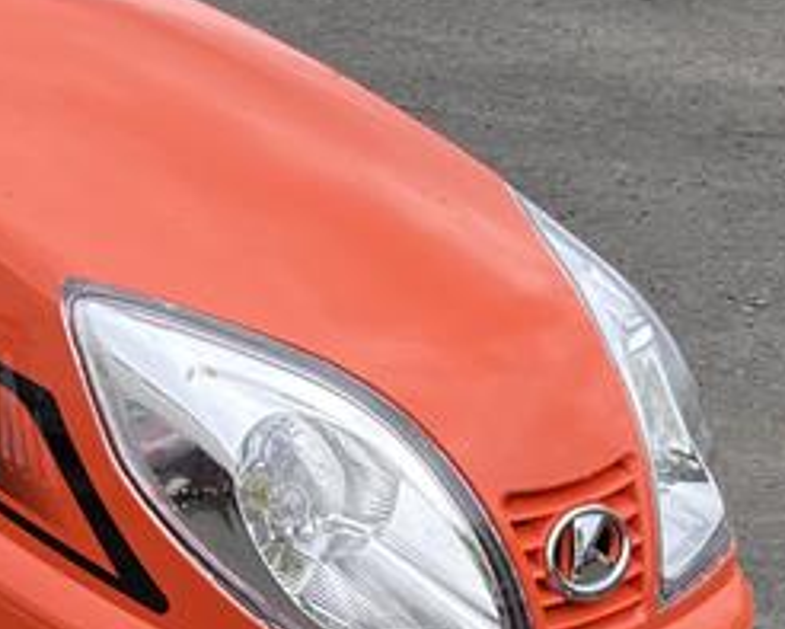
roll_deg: -0.8
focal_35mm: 139
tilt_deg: -14.0
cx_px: -290
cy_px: 249
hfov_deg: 13.3
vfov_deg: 11.1
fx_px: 3231
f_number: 1.8
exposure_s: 1/480
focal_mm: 3.99
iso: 20
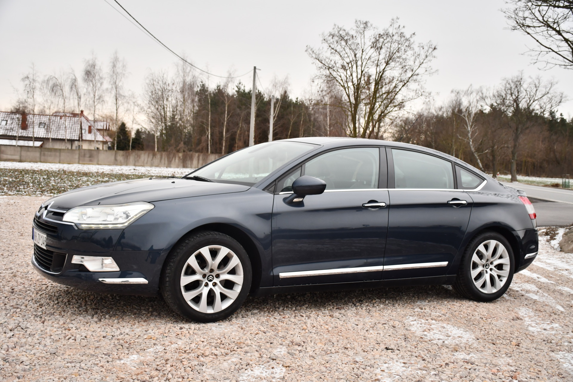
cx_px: 286
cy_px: 191
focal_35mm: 40
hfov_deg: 48.5
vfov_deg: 33.4
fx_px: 637
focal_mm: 27
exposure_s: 1/320
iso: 500
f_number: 5
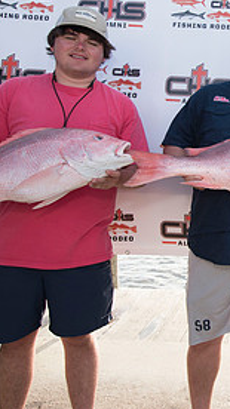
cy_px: 146
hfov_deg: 23.5
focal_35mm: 44
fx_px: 478
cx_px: 310
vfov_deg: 45.9
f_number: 4.5
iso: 250
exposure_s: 1/640
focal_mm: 20
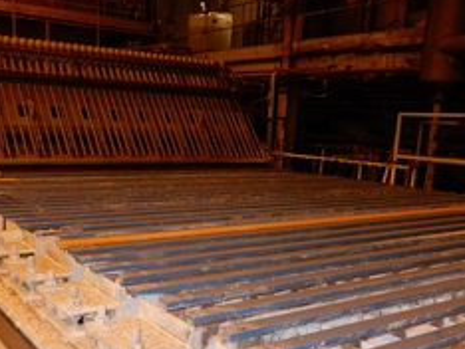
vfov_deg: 34.6
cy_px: 254
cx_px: 195
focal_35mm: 41
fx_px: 551
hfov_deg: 45.6
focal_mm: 4.3
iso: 200
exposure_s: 1/30
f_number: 3.4
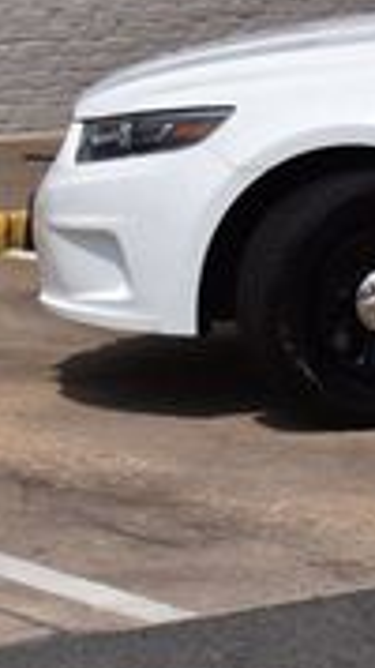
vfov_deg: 10.0
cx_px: 956
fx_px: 3787
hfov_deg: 5.4
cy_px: -38
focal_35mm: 214
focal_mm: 38
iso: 200
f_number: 11
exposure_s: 1/500
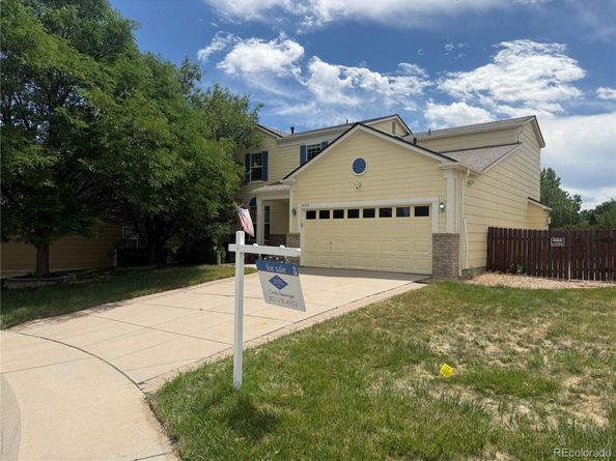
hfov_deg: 71.6
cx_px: 308
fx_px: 427
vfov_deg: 56.8
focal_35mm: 24
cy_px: 230
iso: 80
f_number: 1.78
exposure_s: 1/6711
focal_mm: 6.76
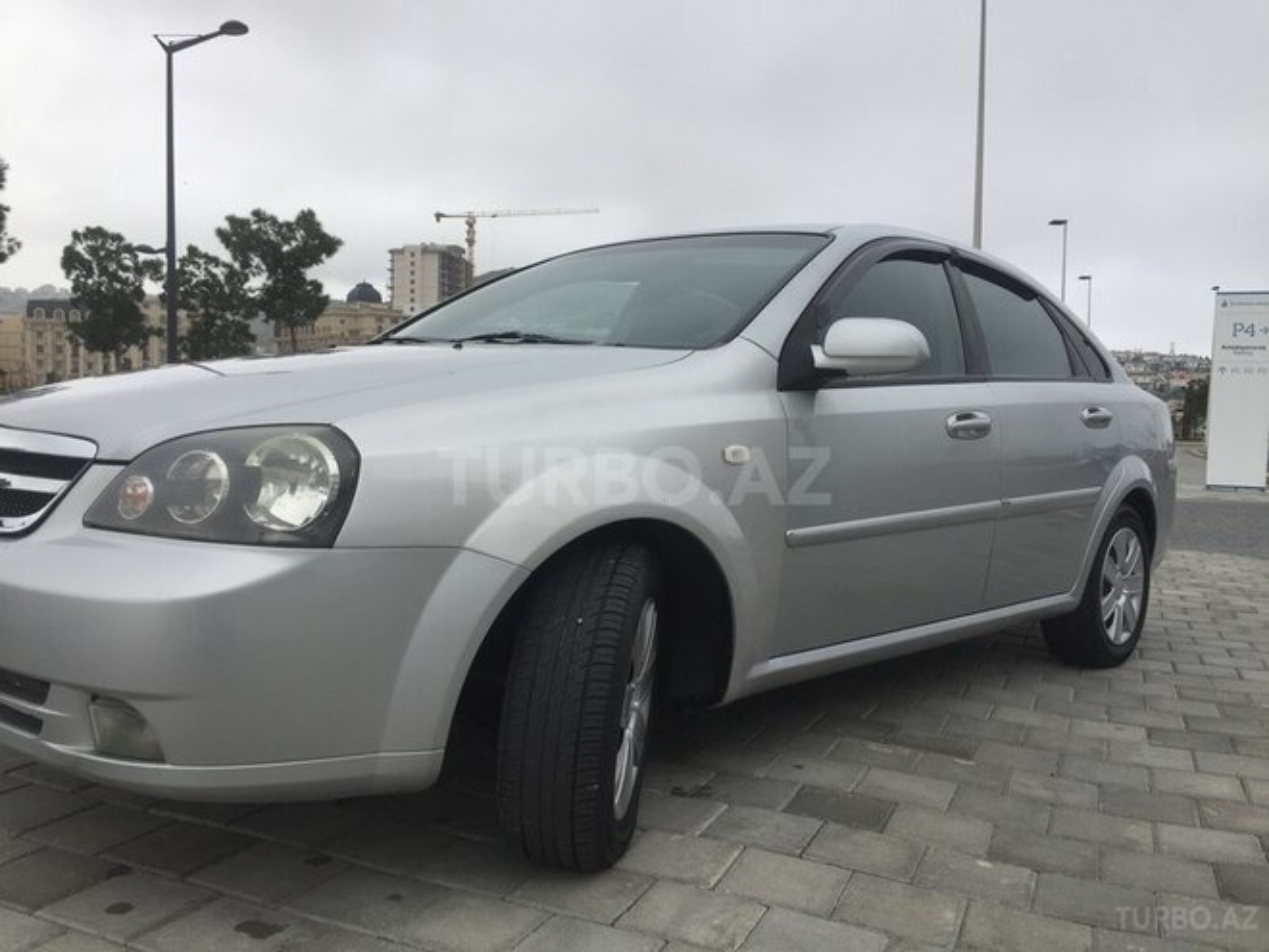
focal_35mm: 29
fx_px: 1063
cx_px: 634
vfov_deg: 48.2
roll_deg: -1.5
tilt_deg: -3.0
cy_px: 476
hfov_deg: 61.7
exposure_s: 1/659
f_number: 2.2
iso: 32
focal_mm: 4.15
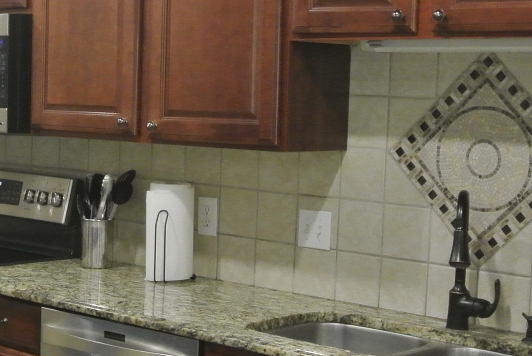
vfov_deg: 16.7
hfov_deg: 23.9
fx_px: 1213
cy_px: 170
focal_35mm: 82
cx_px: 28
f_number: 3.5
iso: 800
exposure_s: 1/60
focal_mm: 10
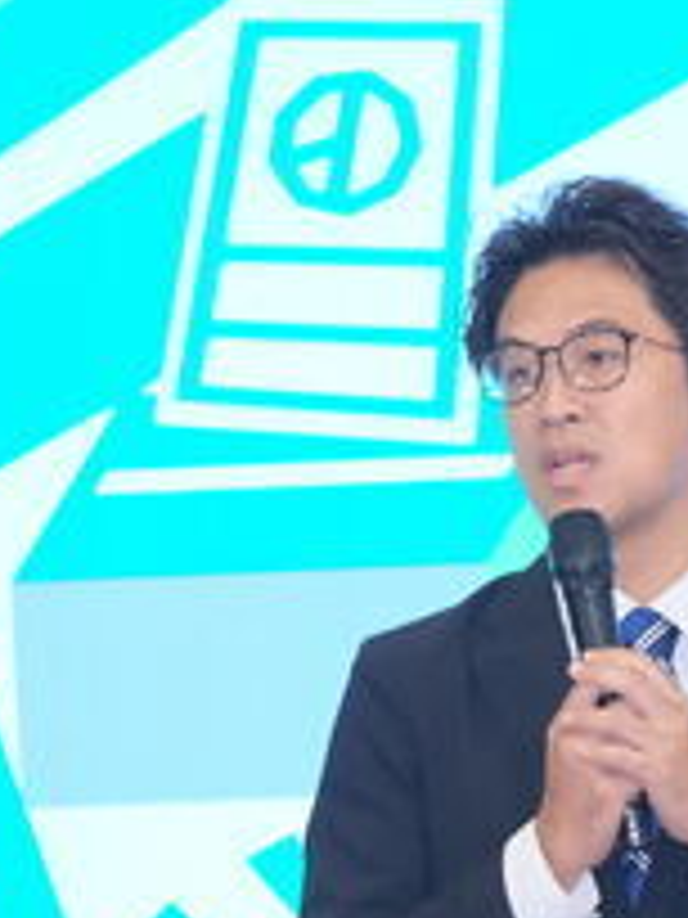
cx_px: 553
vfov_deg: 5.4
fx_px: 9699
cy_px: 596
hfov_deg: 4.1
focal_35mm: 366
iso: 2500
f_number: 2.8
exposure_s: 1/250
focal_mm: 129.2
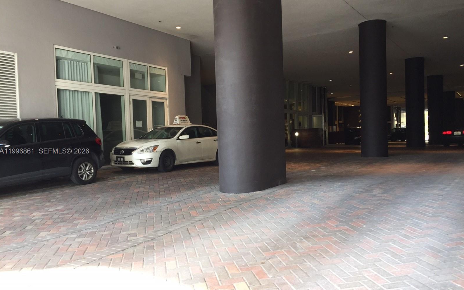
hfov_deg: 61.2
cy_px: 152
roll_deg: -0.2
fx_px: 392
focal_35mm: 31
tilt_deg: -2.4
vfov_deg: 40.6
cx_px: 232
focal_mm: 4.15
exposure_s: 1/60
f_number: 2.2
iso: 40
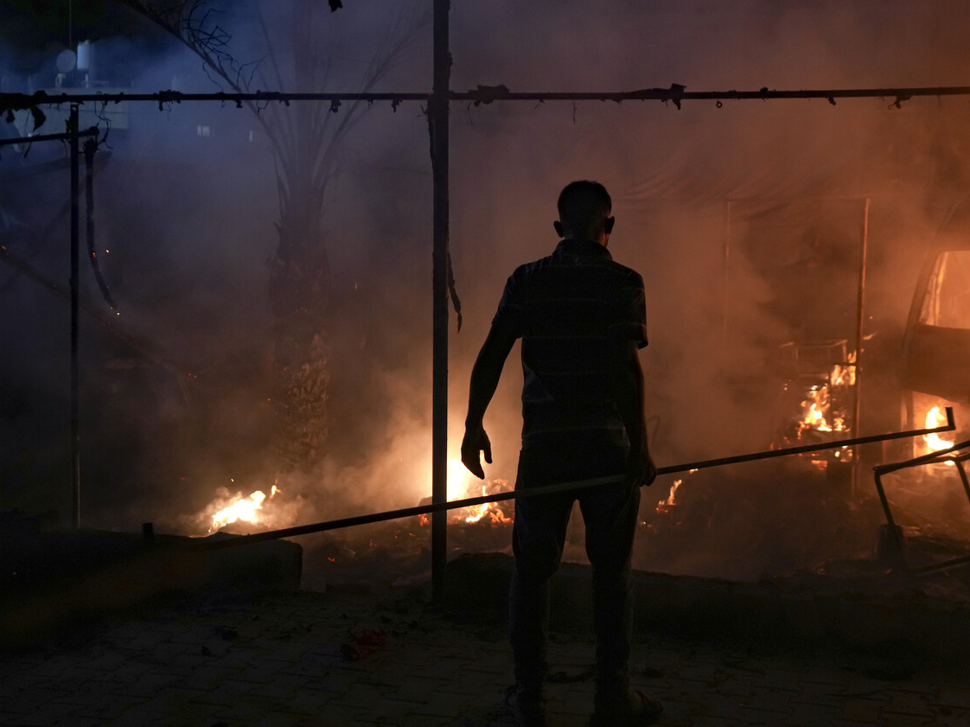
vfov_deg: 30.1
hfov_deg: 39.3
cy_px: 275
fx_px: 1345
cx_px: 625
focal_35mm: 48
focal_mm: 35
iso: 2000
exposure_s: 1/100
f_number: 2.8
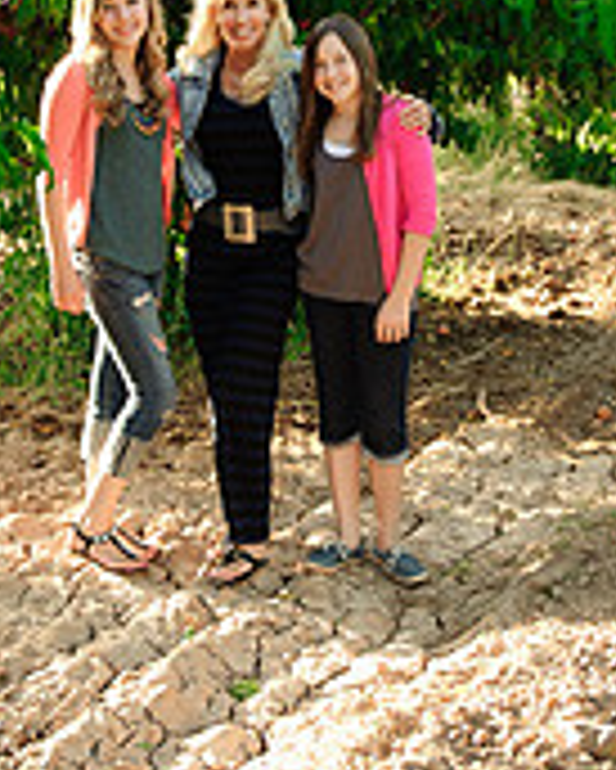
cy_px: 225
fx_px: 1799
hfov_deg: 19.4
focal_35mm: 79
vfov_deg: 24.0
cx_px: 227
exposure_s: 1/250
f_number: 3.2
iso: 200
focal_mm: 32
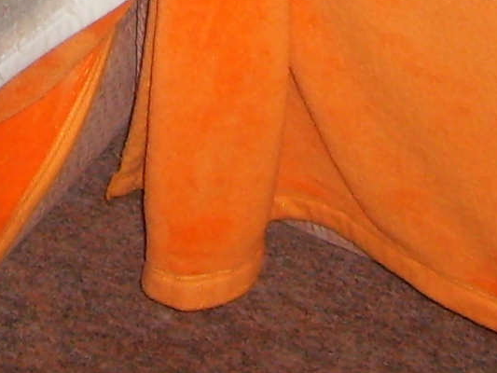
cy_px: -380
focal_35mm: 168
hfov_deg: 11.7
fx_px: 2413
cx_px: 33
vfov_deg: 8.4
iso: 100
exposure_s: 1/45
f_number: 2.8
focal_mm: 5.8
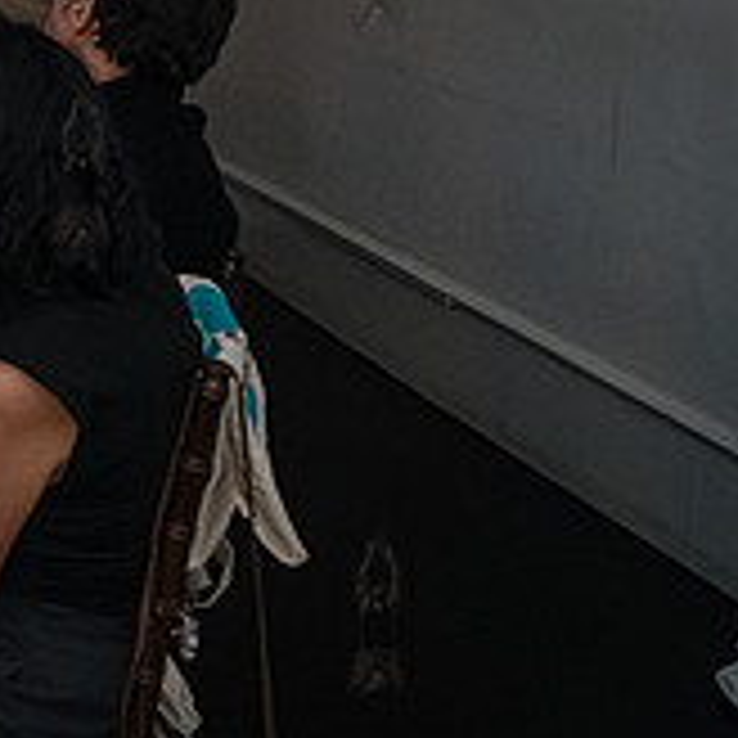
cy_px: 20
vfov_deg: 14.3
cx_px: -665
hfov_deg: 12.9
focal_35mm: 120
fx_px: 2894
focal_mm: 35
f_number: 4.5
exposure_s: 1/320
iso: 6400
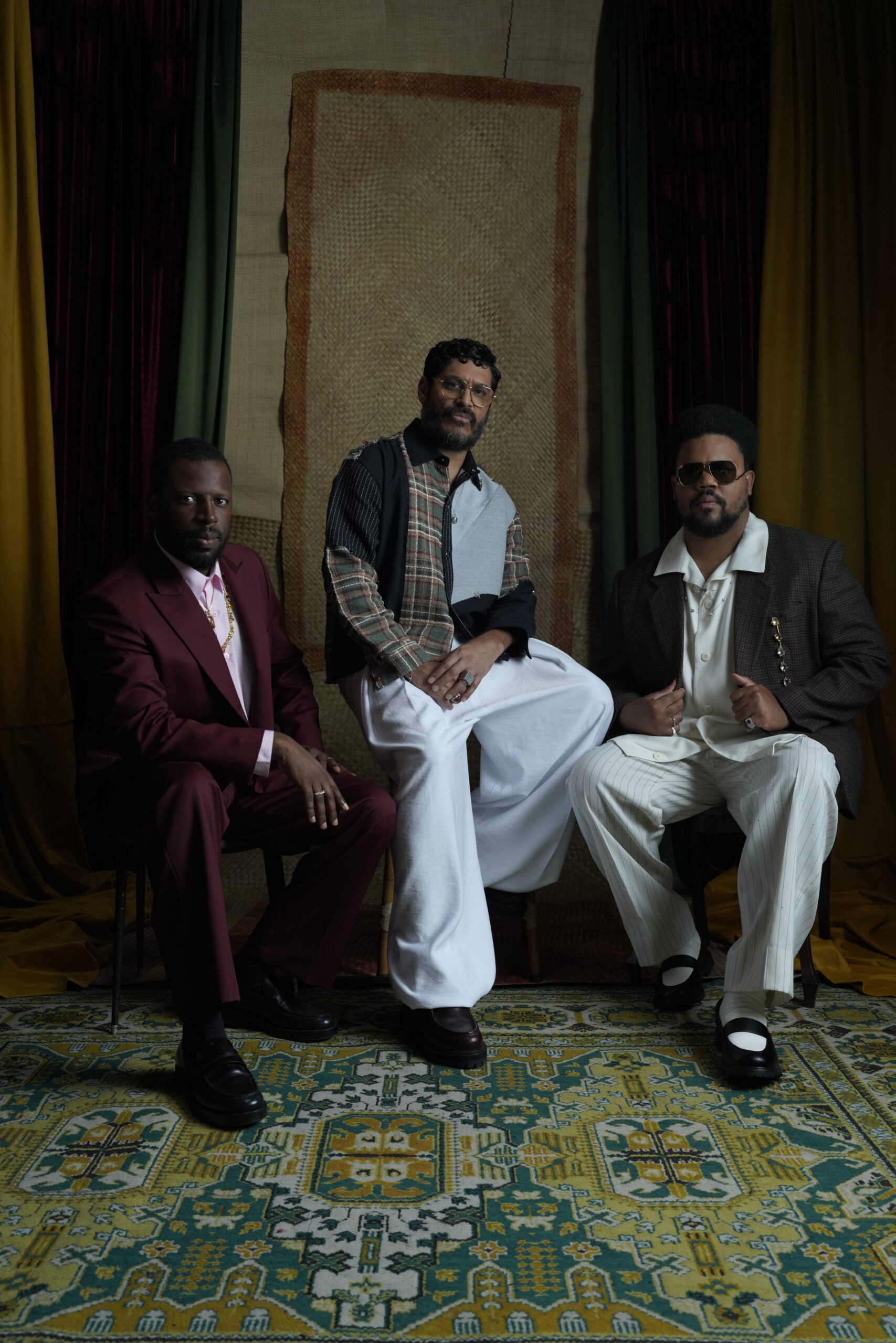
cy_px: 672
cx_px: 448
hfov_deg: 37.9
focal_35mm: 35
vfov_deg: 54.4
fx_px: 1306
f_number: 5
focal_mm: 35
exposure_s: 1/200
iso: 800
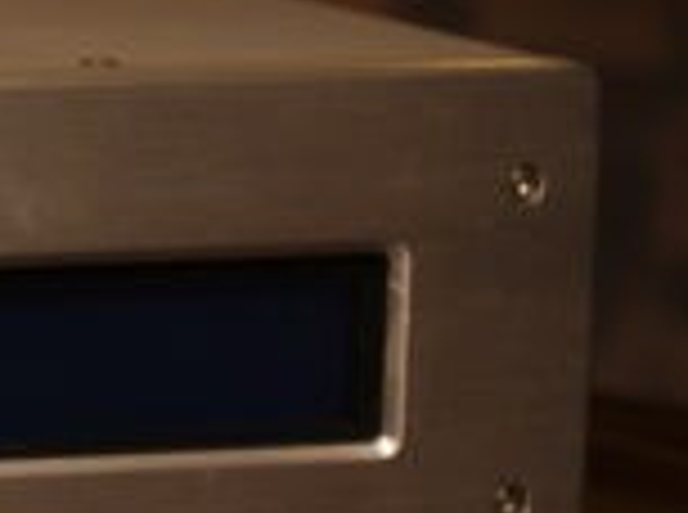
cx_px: -944
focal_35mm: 262
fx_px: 5195
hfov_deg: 7.1
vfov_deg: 5.6
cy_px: 155
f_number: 3.6
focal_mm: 34.9
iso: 100
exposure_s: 1/15
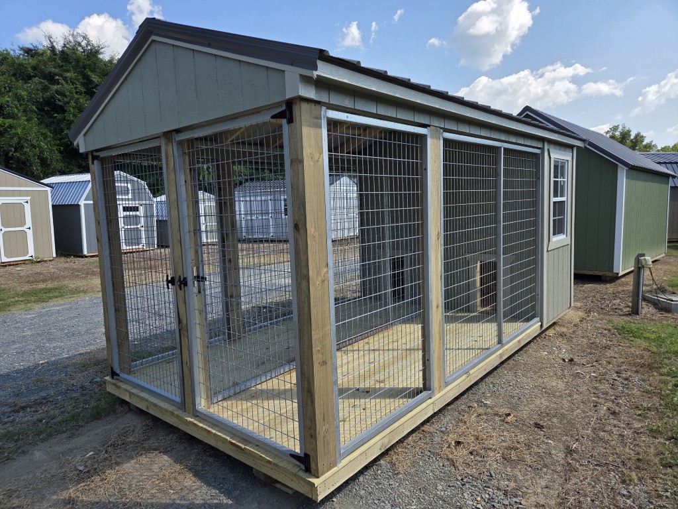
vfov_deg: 58.9
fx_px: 450
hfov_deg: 73.9
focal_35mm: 23
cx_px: 339
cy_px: 254
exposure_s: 1/2977
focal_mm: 5.4
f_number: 1.8
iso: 80
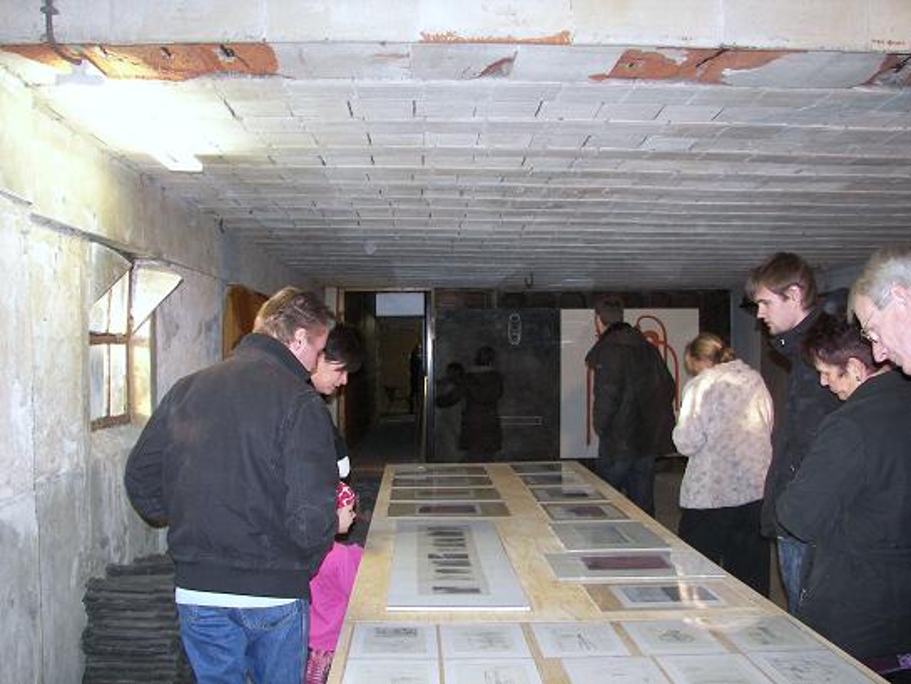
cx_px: 456
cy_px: 342
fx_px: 948
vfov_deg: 39.7
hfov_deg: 51.3
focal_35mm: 36
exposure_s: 1/30
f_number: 2.8
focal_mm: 6
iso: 125
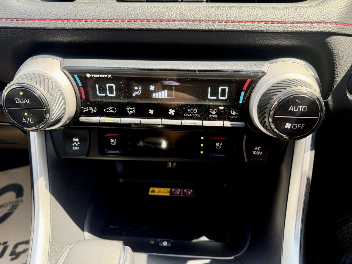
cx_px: 176
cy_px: 132
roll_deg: -1.1
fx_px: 244
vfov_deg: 56.8
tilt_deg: -36.0
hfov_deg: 71.6
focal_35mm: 24
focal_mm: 6.76
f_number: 1.78
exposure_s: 1/206
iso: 200
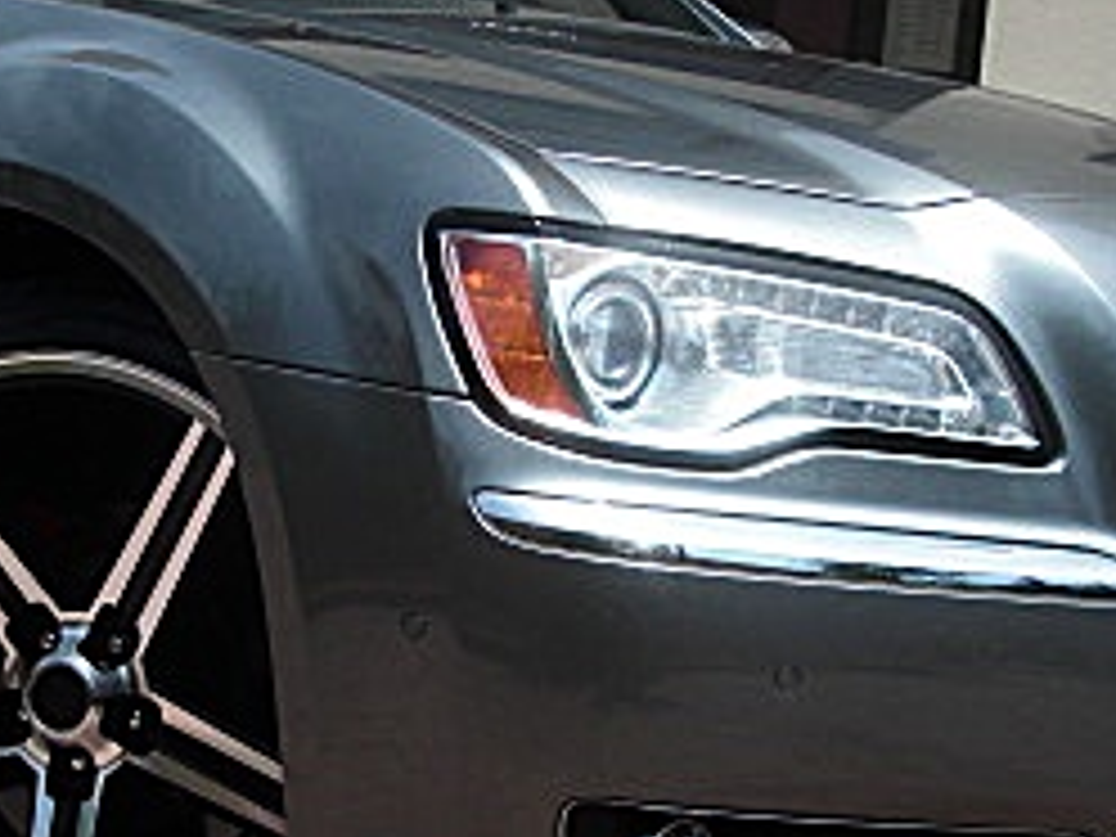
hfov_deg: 21.0
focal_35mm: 93
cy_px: 450
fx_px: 2998
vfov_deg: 15.9
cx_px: 360
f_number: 2.8
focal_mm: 6.3
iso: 50
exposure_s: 1/800
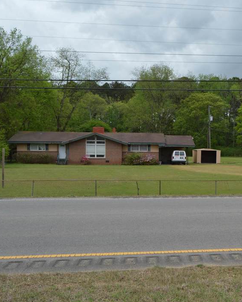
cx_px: 229
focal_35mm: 46
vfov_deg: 40.3
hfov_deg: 30.9
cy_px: 166
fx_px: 411
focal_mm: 18
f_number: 7.1
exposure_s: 1/250
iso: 100
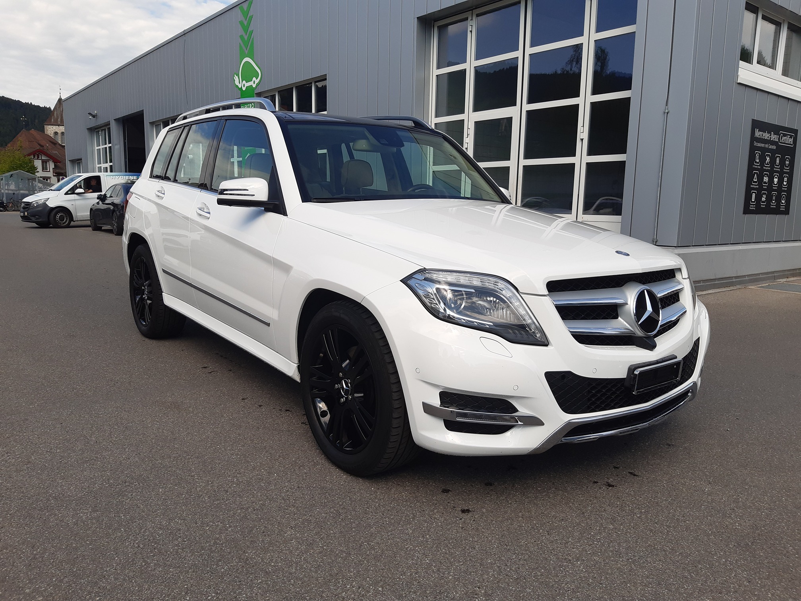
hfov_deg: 67.3
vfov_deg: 53.1
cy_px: 300
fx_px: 602
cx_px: 400
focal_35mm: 26
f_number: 1.7
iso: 40
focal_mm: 3.92
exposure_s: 1/1285
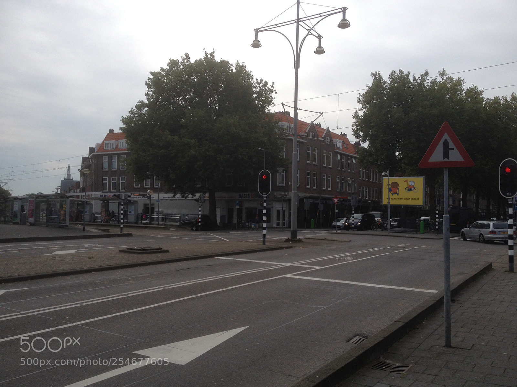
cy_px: 194
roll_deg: -1.2
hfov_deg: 52.6
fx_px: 523
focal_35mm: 35
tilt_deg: +2.1
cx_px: 258
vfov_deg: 40.7
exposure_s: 1/2513
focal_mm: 4.28
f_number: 2.4
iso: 50
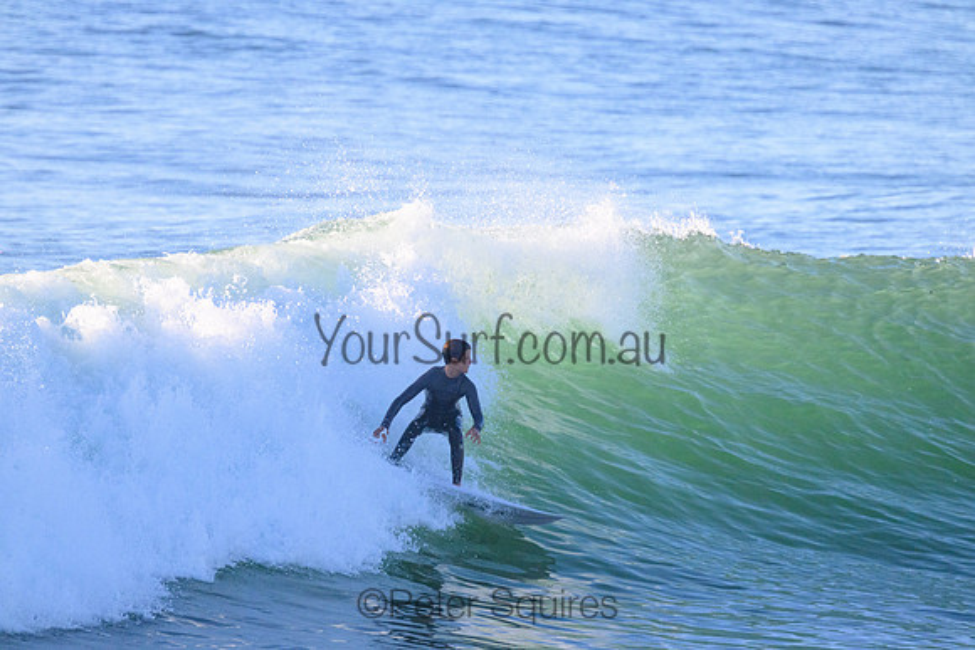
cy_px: 325
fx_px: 21671
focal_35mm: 800
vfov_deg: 1.7
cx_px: 488
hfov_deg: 2.6
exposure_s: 1/2000
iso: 2200
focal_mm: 800
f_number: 11
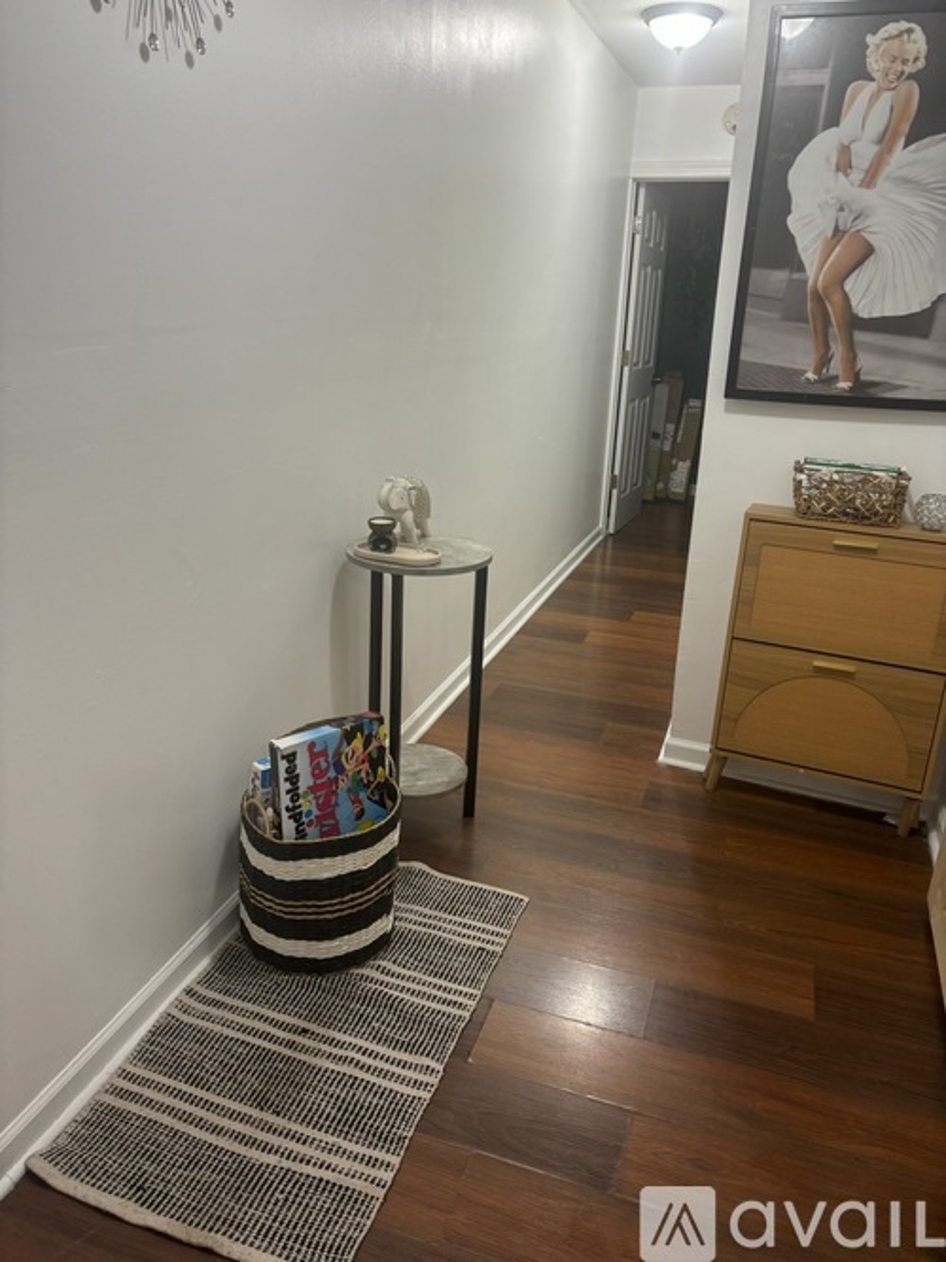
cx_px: 473
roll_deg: -3.7
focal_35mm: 26
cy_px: 631
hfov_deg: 53.0
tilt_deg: -18.6
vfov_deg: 67.3
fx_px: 948
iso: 100
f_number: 1.6
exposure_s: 1/60
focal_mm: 5.96
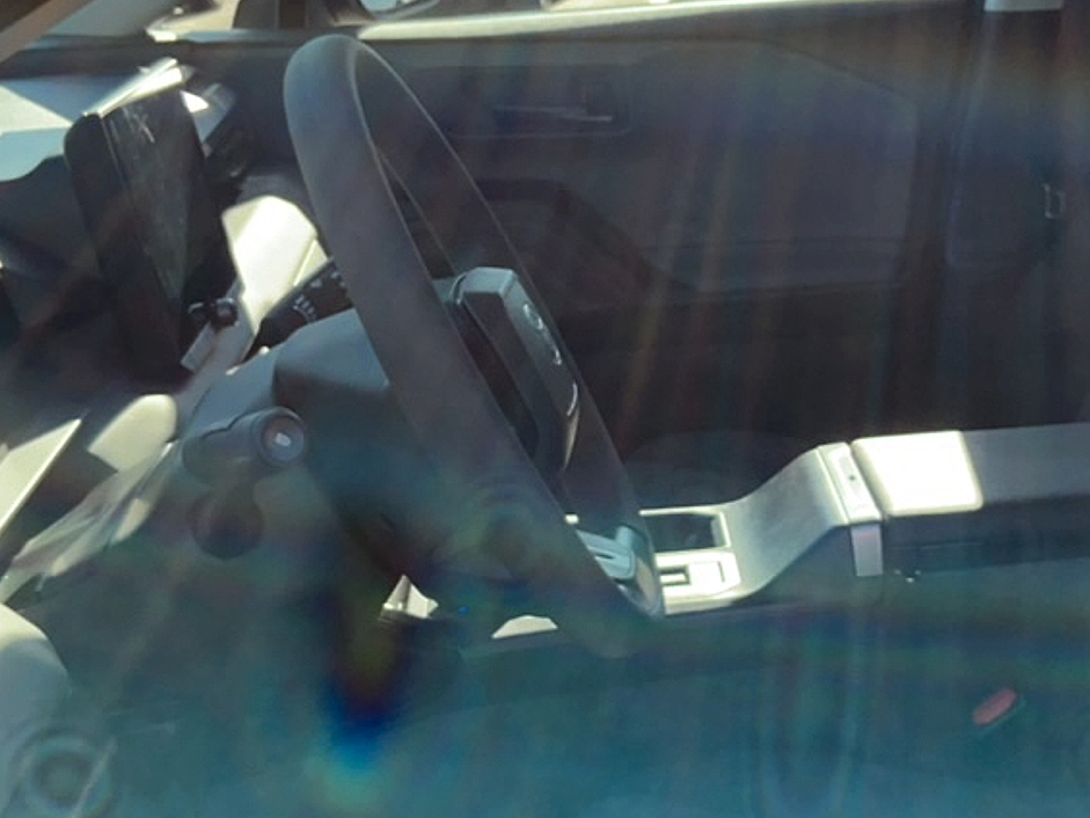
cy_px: 498
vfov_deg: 28.5
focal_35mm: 51
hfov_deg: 36.4
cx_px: 843
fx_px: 1606
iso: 32
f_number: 1.8
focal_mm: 3
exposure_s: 1/277
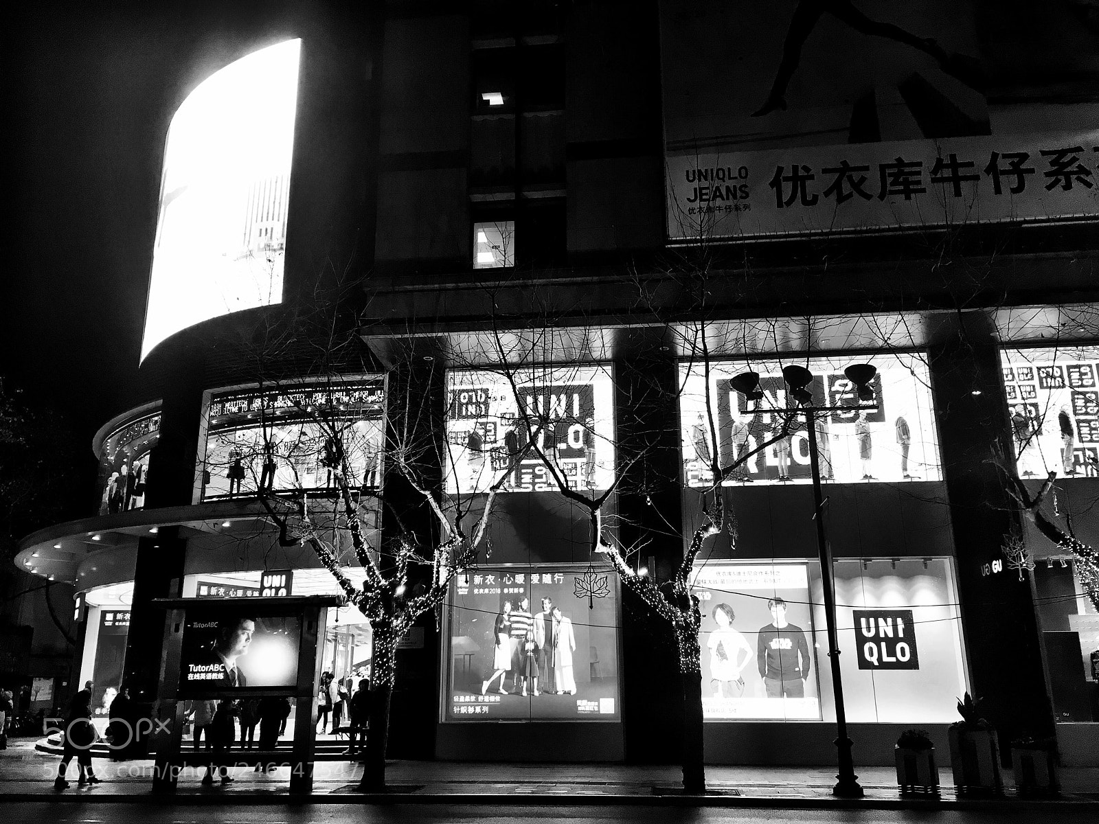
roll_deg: +0.5
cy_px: 412
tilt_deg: +15.8
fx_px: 921
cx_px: 550
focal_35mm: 29
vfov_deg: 48.2
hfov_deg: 61.7
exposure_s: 1/33
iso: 25
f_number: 2.2
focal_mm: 4.15
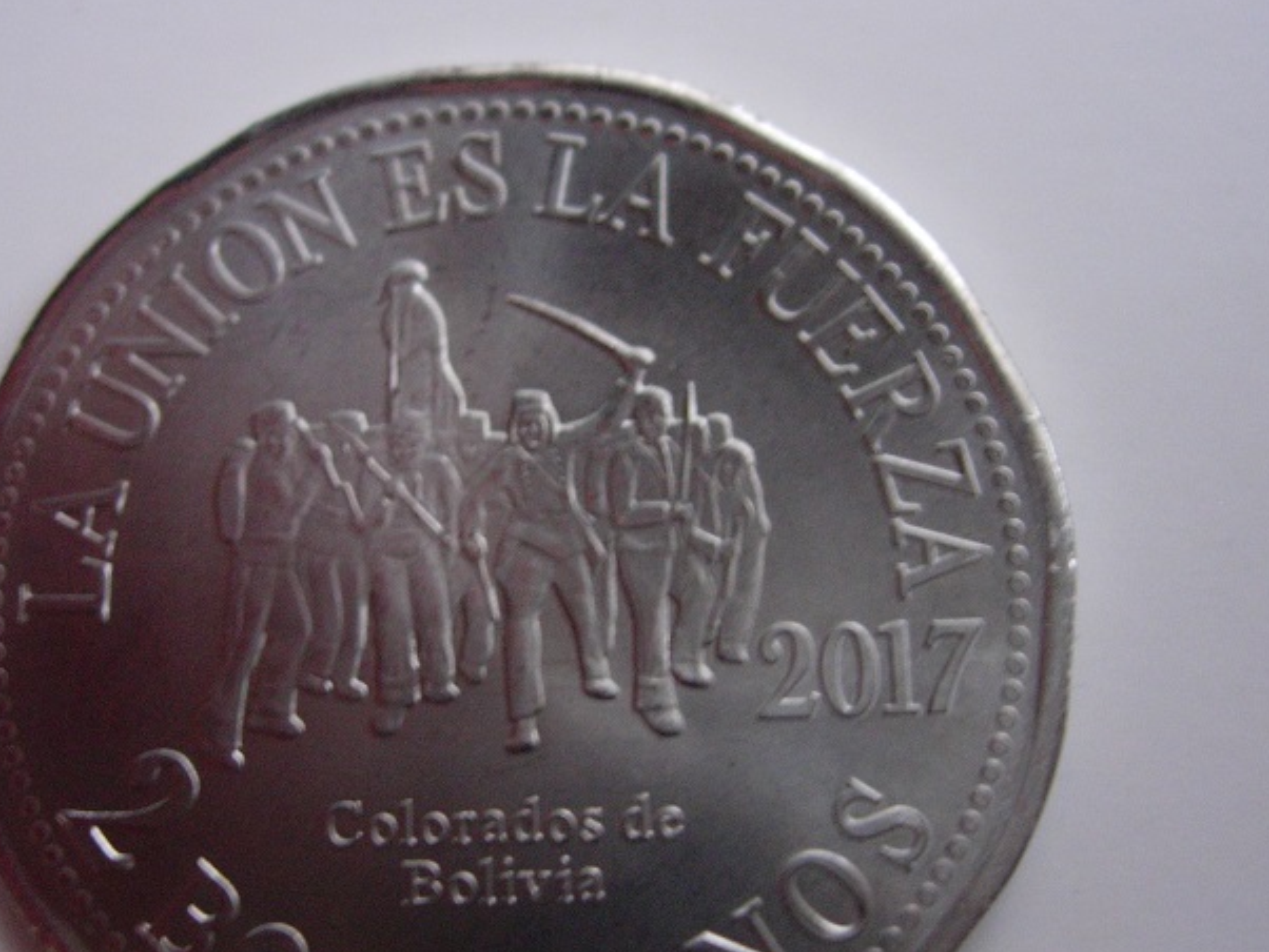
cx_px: 531
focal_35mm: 54
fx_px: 1980
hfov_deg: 35.4
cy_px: 596
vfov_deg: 27.0
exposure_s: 1/11.3
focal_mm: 7.8
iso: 200
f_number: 2.8
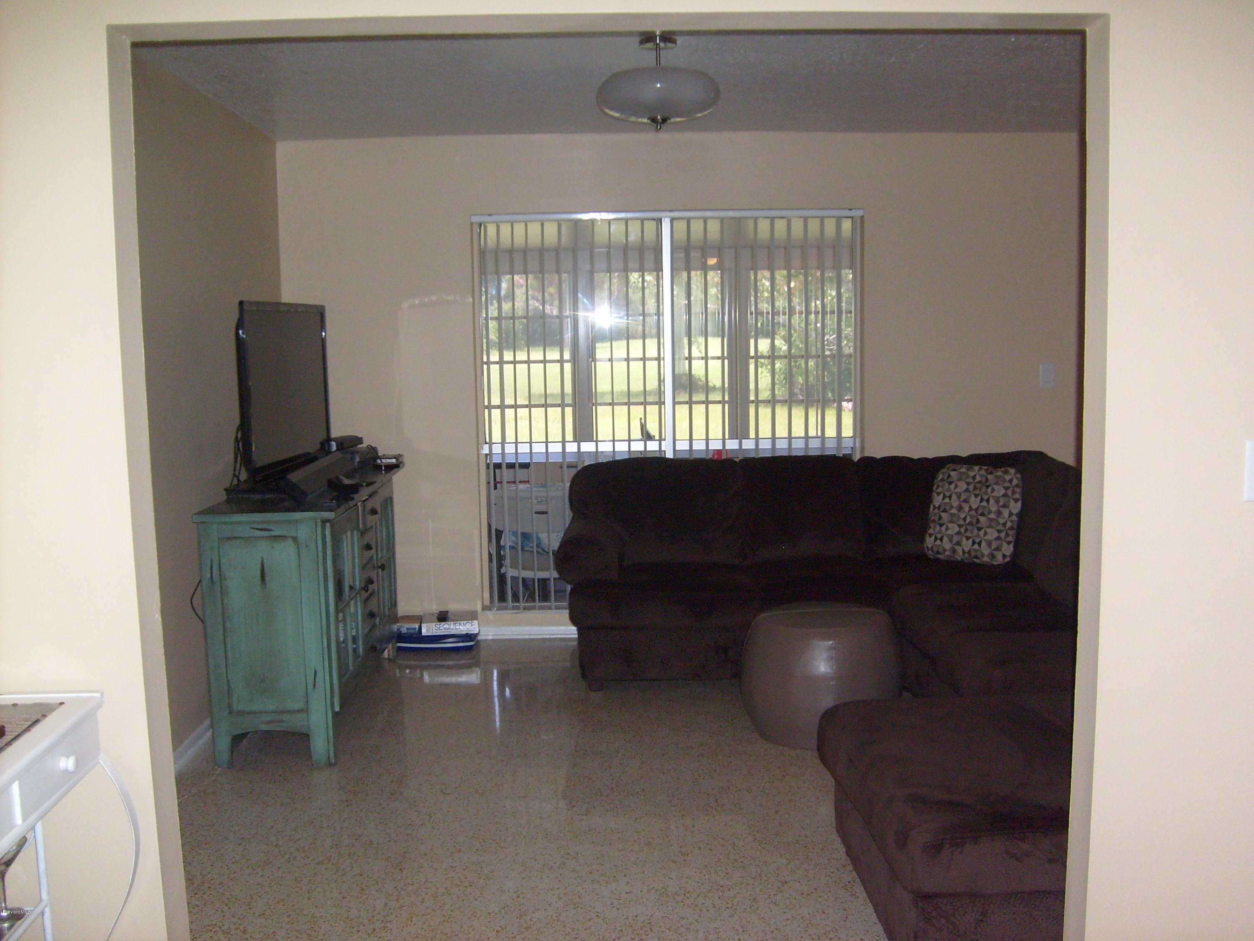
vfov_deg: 40.7
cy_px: 470
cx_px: 627
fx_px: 1268
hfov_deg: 52.6
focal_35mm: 35
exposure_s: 1/45
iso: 120
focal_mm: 5.8
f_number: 2.8
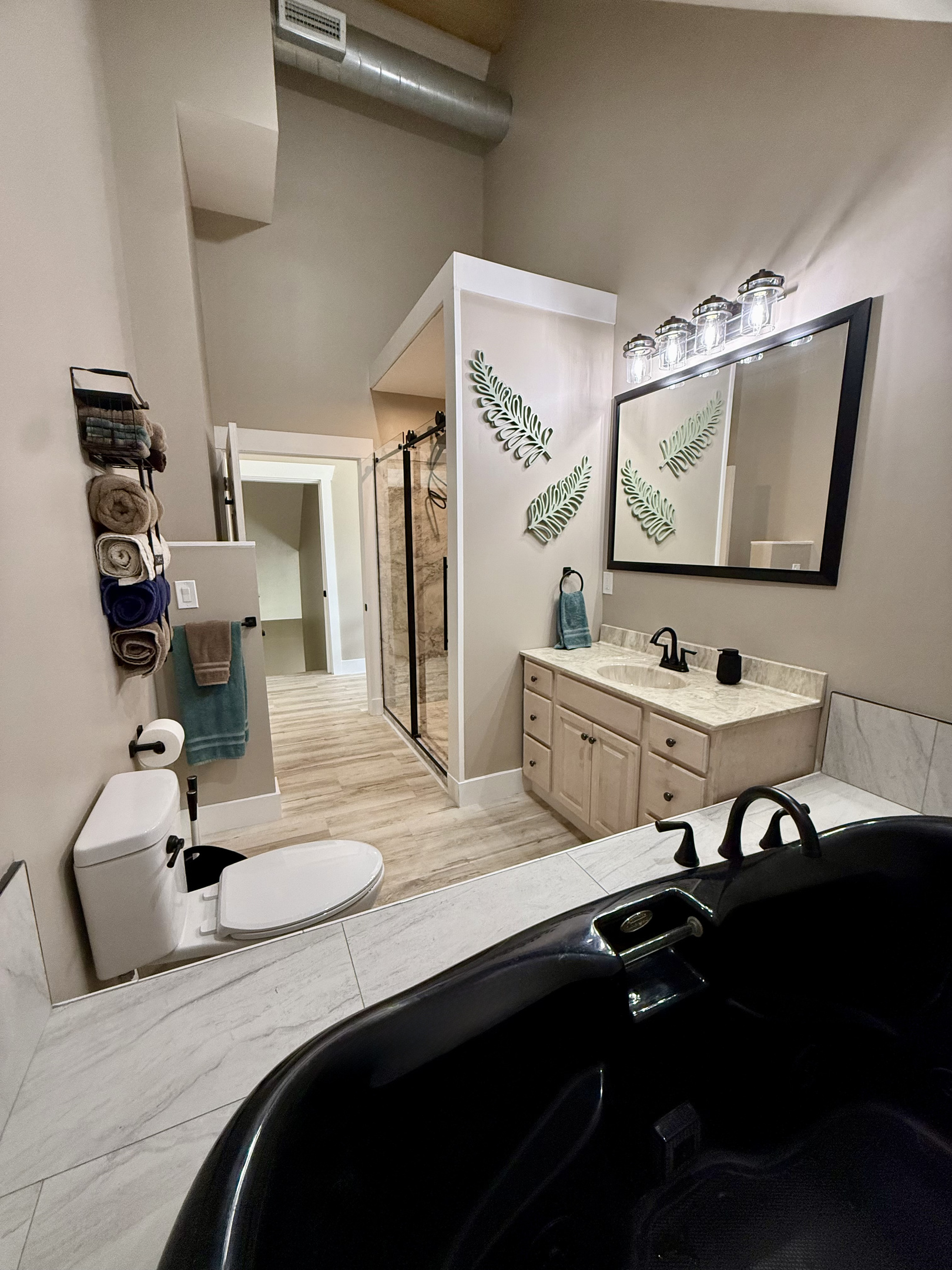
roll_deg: -0.3
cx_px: 476
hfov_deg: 85.7
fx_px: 513
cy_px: 635
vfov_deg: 102.1
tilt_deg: -11.0
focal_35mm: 14
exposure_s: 1/120
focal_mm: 2.22
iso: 320
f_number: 2.2
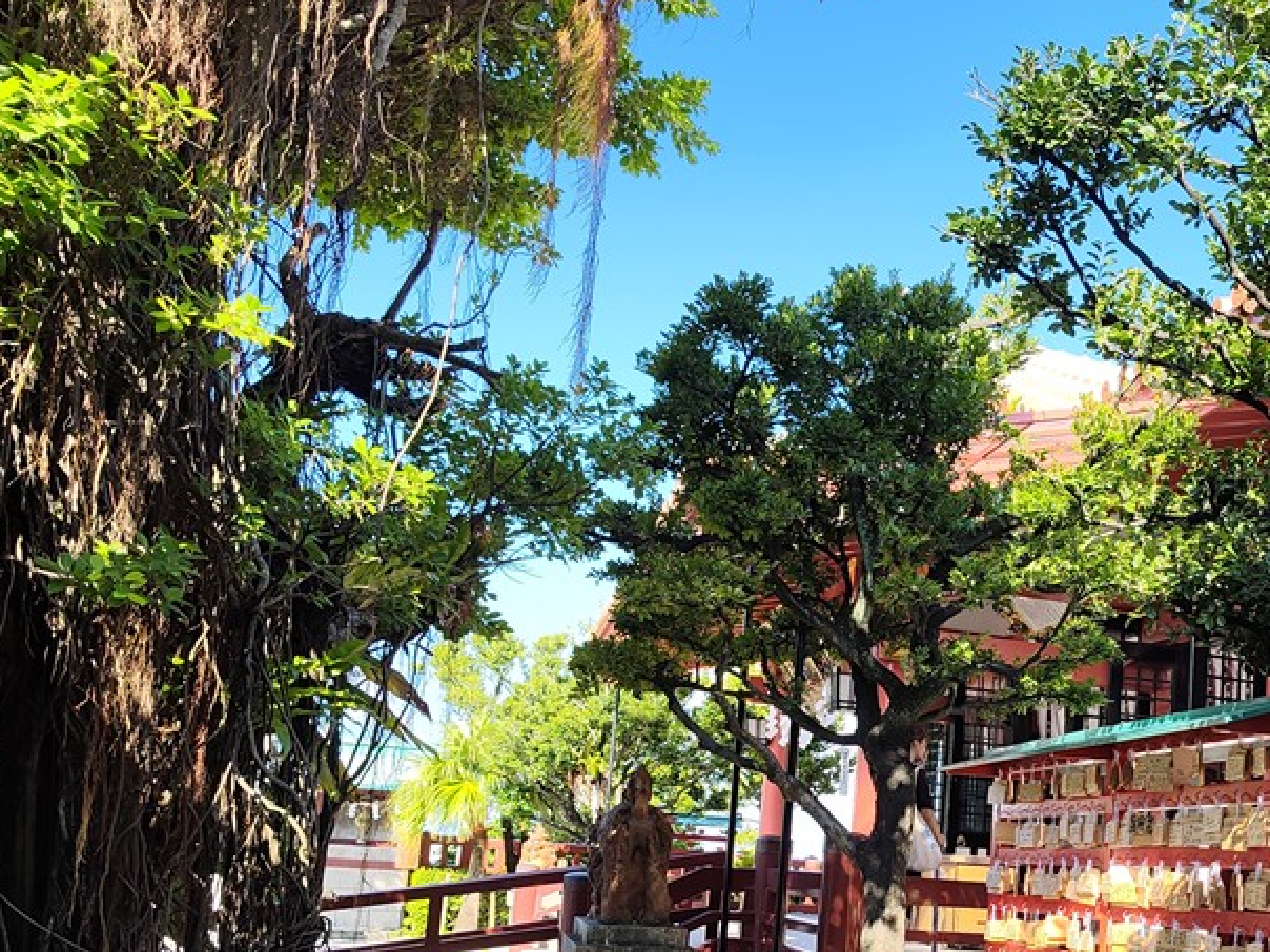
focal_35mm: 39
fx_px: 1431
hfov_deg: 45.5
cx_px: 1013
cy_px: 719
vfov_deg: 35.9
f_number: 1.7
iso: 50
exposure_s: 1/188
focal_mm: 6.07
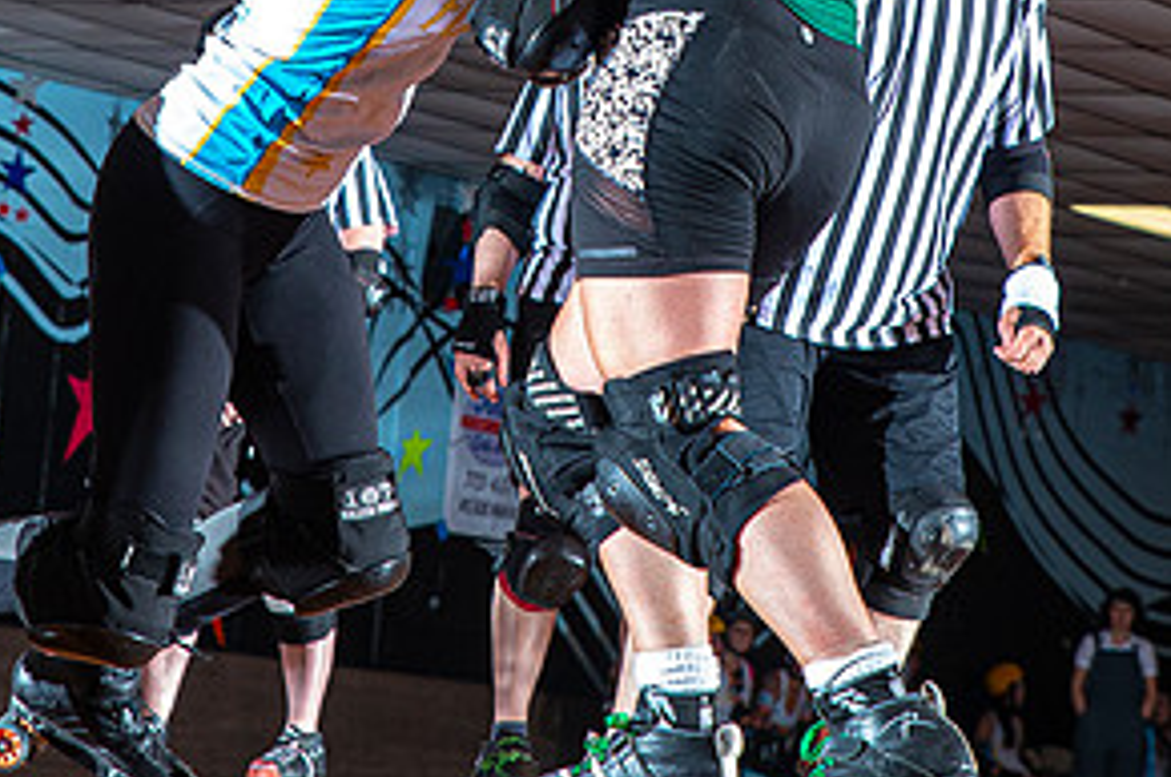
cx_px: 563
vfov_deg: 7.6
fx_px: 5813
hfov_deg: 11.5
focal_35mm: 179
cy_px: -148
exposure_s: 1/160
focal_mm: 70
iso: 640
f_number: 7.1
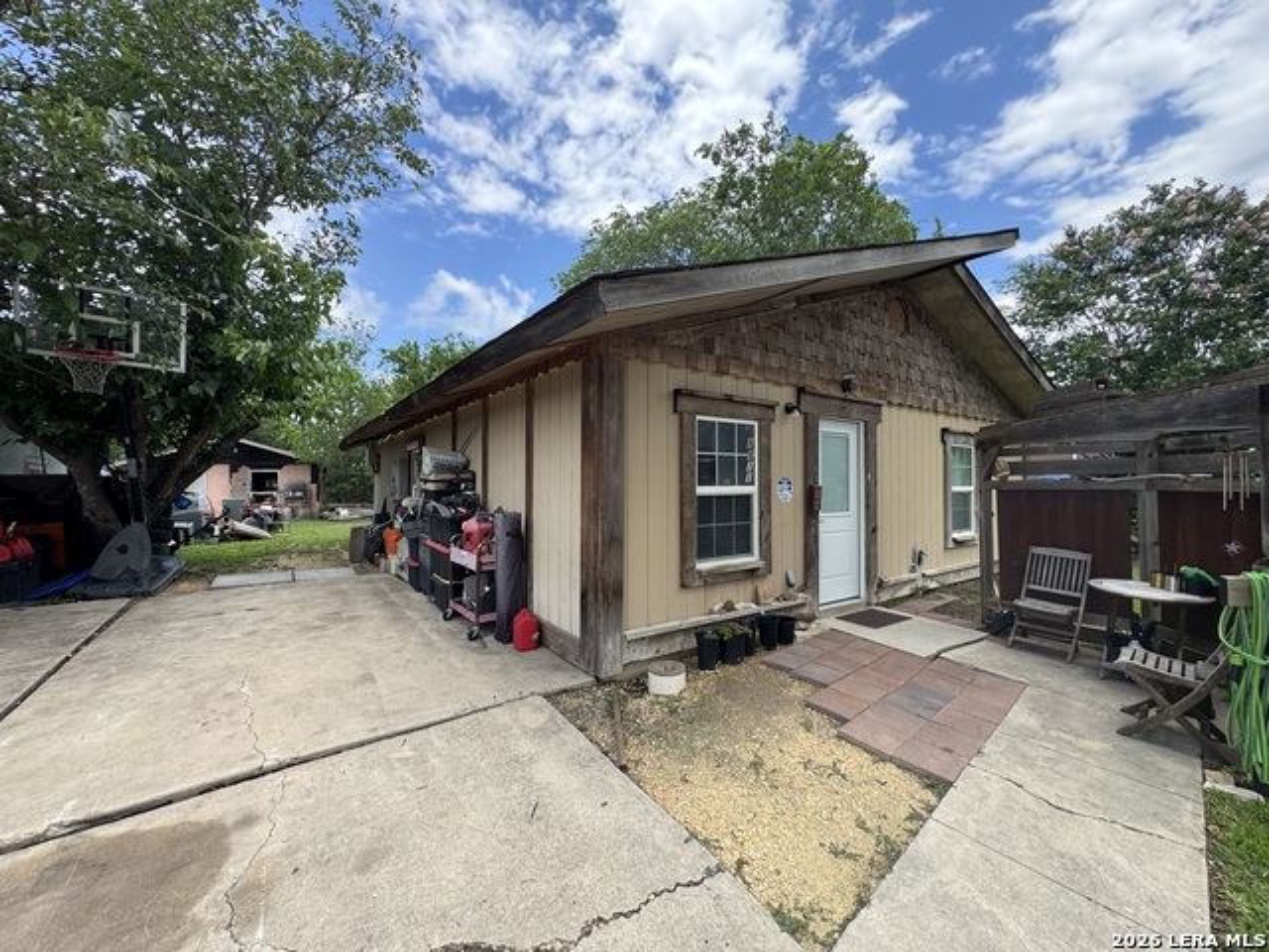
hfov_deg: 102.1
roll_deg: -0.1
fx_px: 513
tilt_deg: +0.1
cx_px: 634
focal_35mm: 14
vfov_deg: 85.7
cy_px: 476
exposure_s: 1/482
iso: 40
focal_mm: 2.22
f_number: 2.2
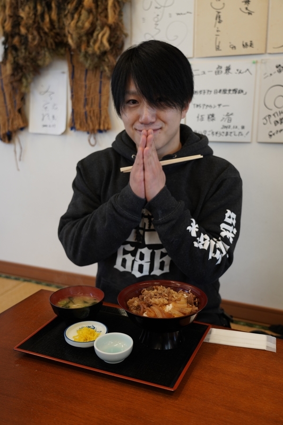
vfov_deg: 54.4
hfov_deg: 37.8
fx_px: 413
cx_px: 142
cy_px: 212
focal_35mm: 35
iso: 640
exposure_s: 1/40
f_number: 4
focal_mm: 35
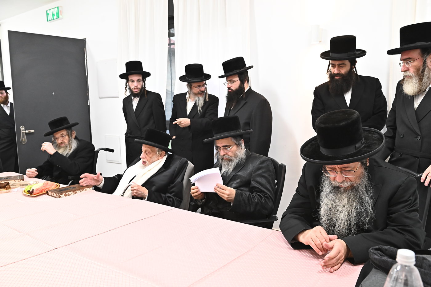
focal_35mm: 29
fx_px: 347
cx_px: 216
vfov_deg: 45.0
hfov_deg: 63.7
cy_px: 144
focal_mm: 29
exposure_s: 1/125
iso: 3200
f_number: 5.6
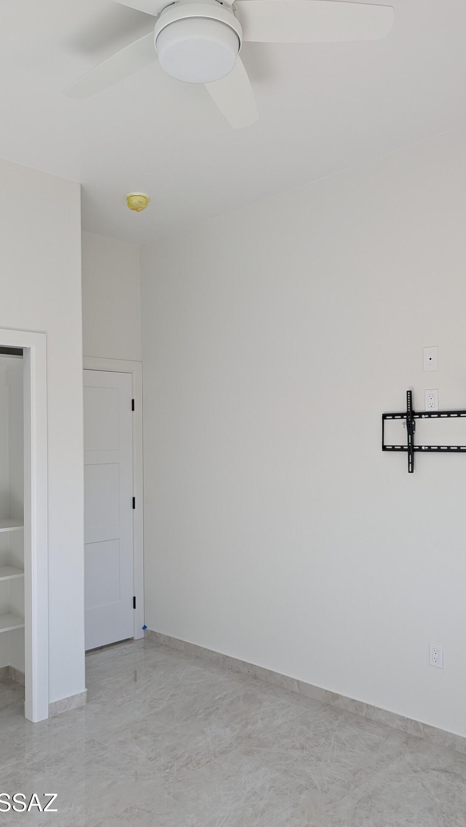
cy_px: 415
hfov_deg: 42.8
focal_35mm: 27
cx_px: 204
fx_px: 593
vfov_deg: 69.9
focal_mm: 6.9
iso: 30
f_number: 1.68
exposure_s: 1/120
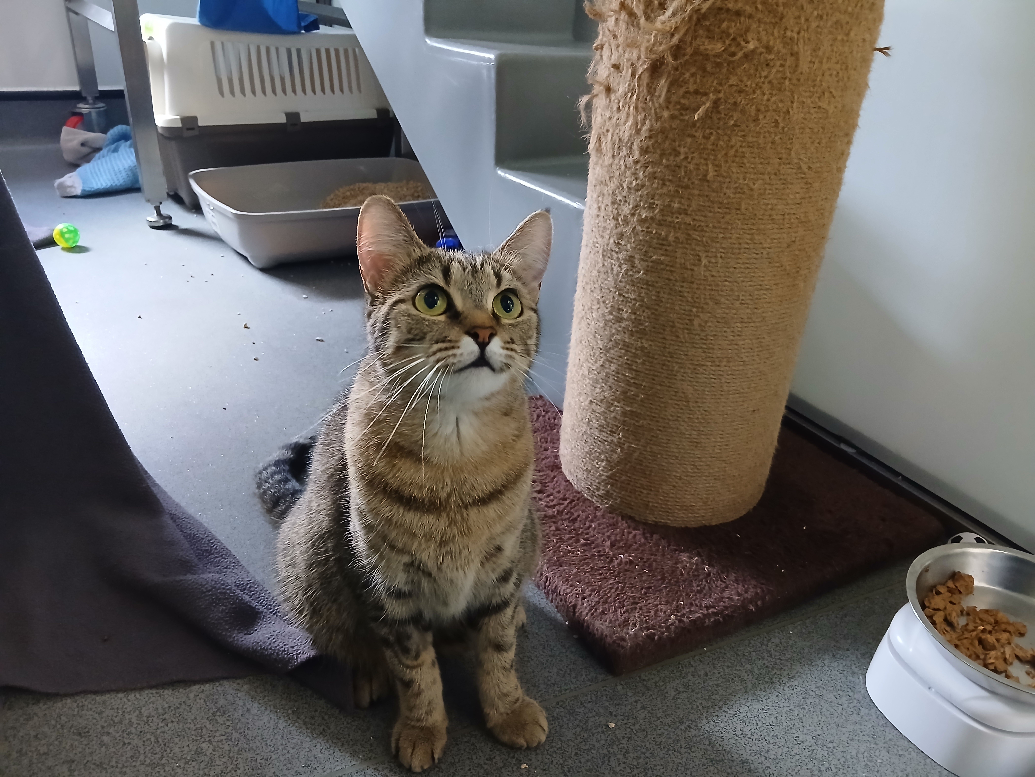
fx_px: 777
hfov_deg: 67.3
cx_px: 518
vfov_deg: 53.1
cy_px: 388
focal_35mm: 26
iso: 500
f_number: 1.8
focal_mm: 3.98
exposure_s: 1/25
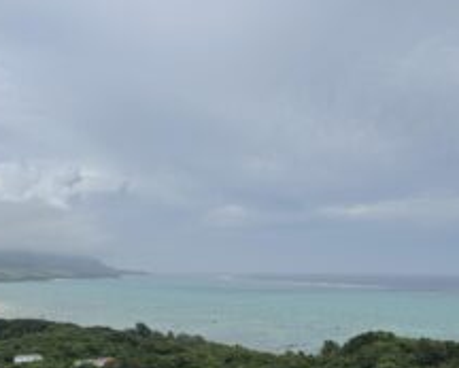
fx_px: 530
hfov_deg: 46.4
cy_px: 236
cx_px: 285
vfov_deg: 37.9
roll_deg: -0.4
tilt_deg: +4.0
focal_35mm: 39
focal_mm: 6.76
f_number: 1.78
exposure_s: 1/10417
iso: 80
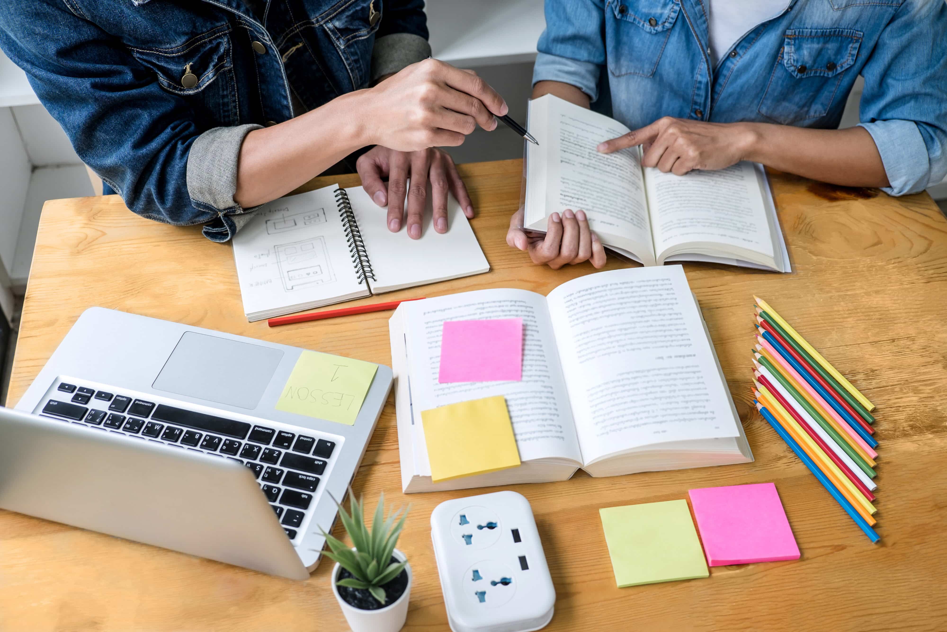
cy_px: 316
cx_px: 474
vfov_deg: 35.1
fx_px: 1000
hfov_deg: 50.7
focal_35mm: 38
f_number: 3.2
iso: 250
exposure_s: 1/80
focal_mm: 25.4
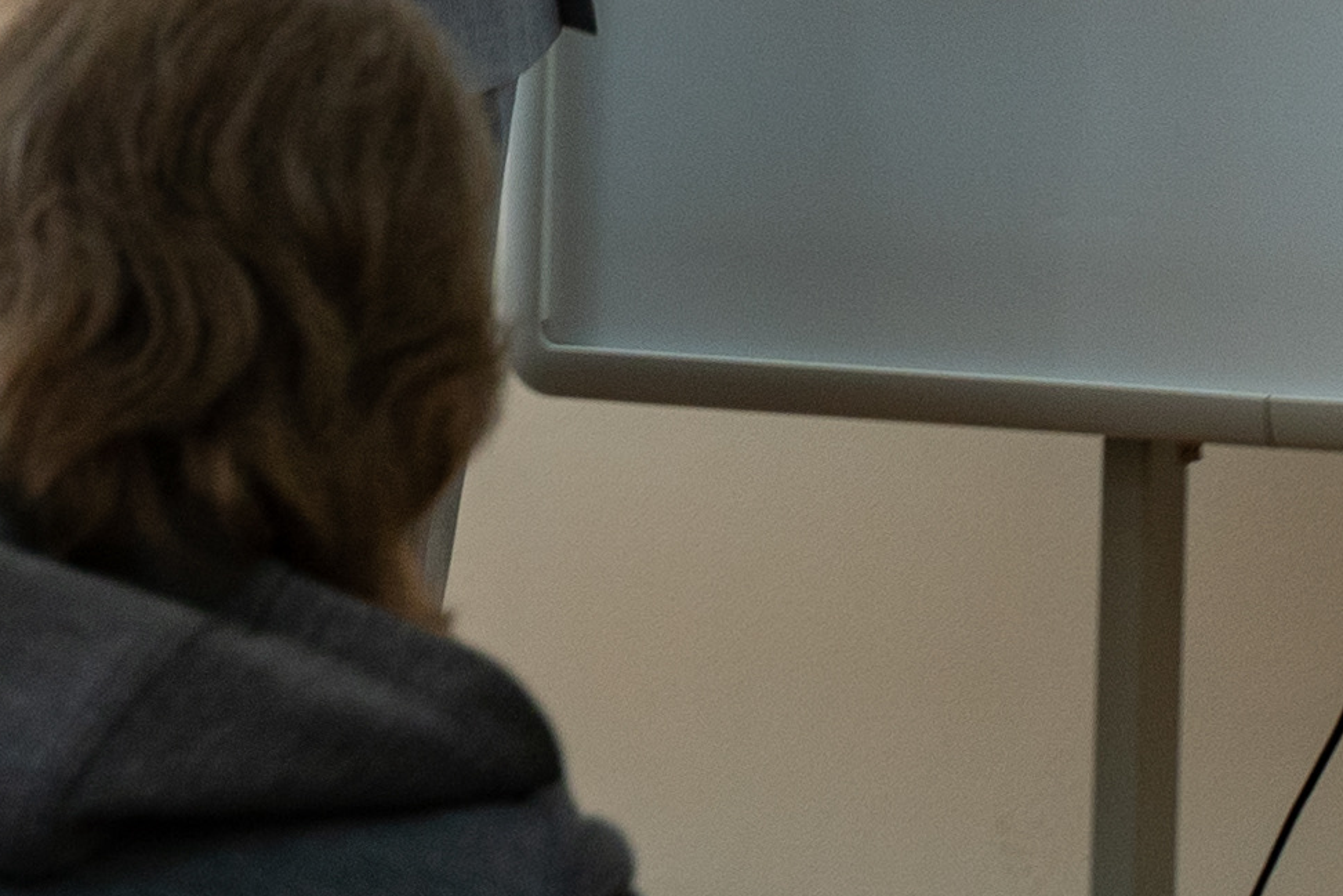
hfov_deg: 4.5
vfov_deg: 3.0
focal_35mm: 453
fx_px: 16901
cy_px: -607
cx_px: -915
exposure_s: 1/125
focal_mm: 75
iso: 320
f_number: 4
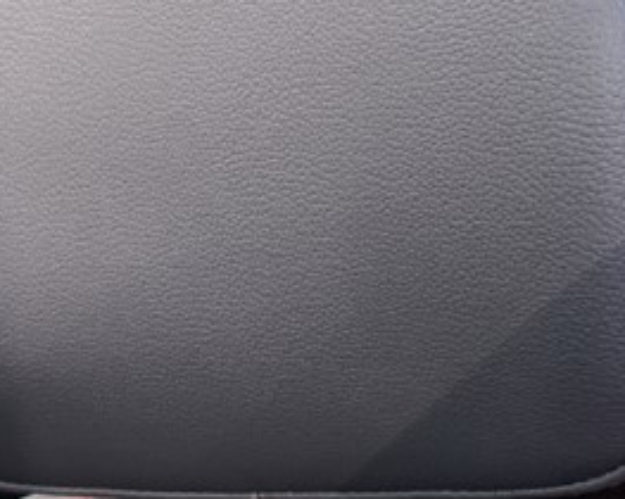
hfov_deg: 14.8
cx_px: -250
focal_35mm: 123
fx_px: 2274
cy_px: 696
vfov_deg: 12.1
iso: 160
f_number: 1.8
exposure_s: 1/50
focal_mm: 5.54
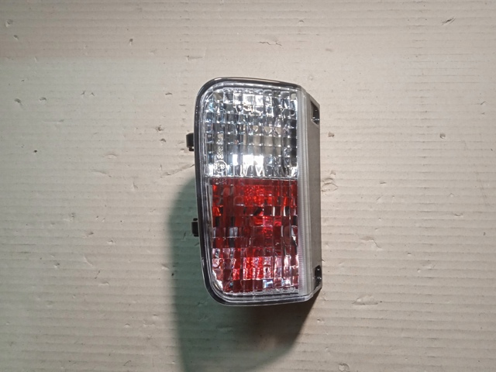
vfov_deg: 49.7
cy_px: 186
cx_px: 248
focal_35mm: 28
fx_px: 401
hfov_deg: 63.4
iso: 389
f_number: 2.2
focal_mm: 3.43
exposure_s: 1/33.3
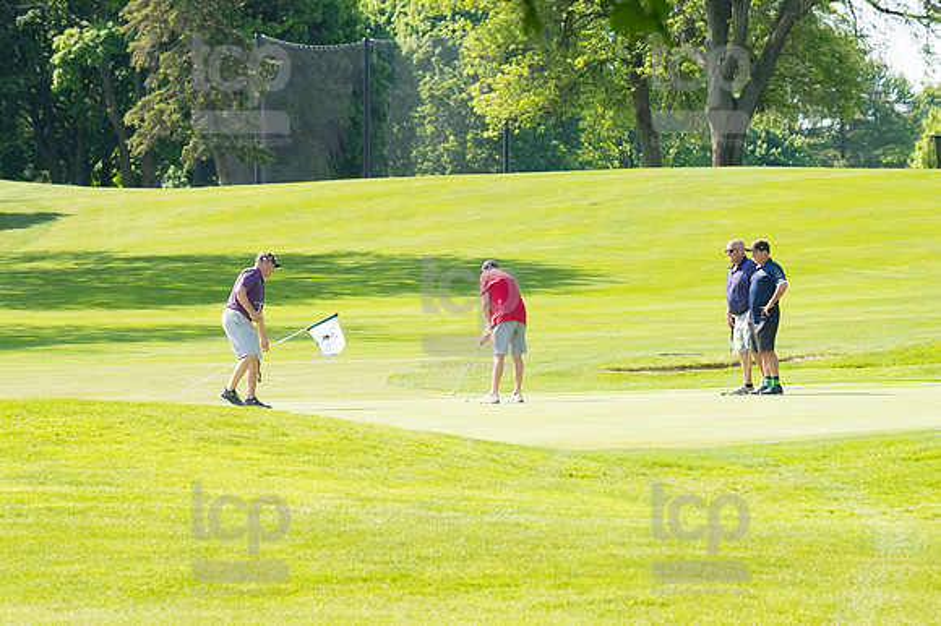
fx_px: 7837
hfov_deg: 6.9
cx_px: 470
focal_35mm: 300
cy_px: 313
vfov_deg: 4.6
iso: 1000
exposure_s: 1/1600
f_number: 5.6
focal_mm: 200
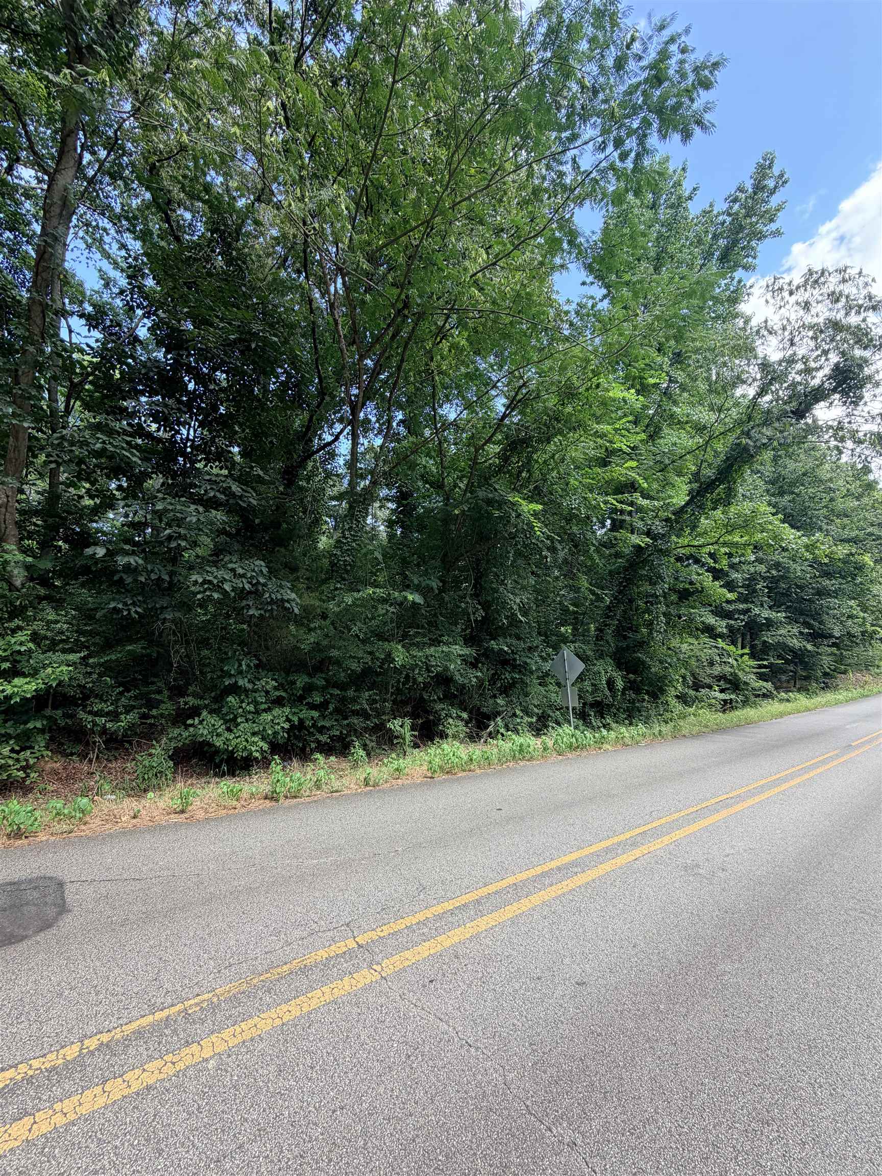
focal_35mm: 14
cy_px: 588
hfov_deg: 85.7
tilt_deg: +8.7
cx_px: 441
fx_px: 476
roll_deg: +2.6
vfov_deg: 102.1
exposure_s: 1/198
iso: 40
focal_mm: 2.22
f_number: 2.2
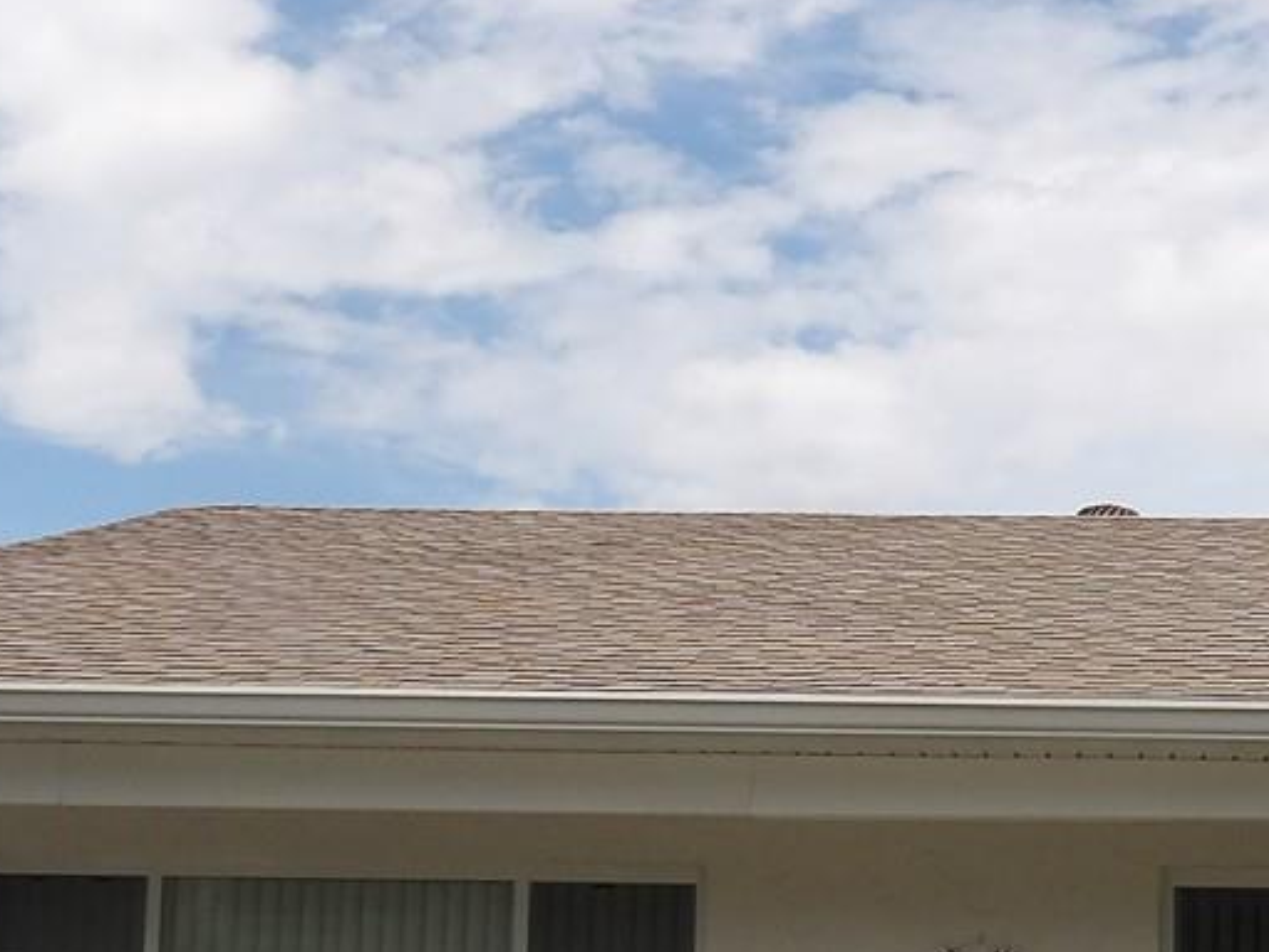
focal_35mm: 75
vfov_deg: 19.5
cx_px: 1113
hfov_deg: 25.3
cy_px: 707
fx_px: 2749
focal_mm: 4.3
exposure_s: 1/861
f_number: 4.6
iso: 100
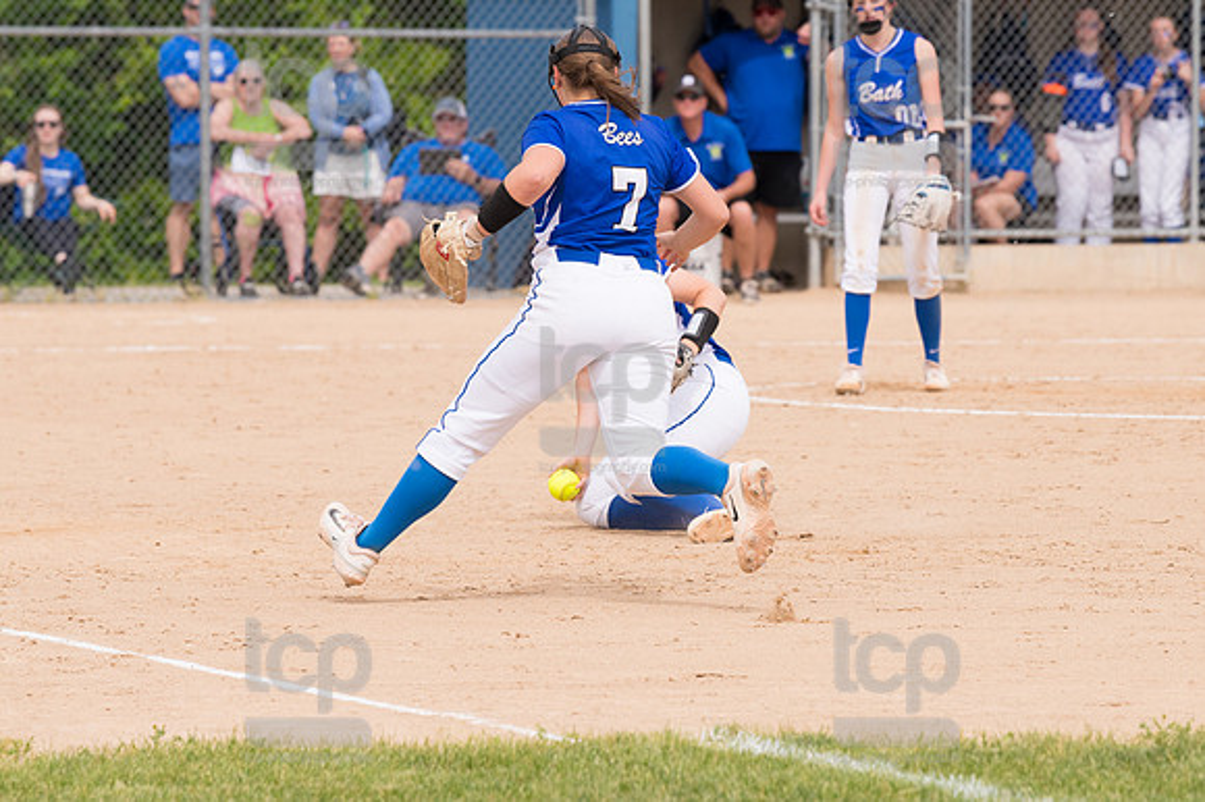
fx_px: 10036
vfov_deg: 4.6
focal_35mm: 300
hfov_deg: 6.9
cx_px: 602
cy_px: 401
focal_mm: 200
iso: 320
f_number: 5.6
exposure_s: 1/1600
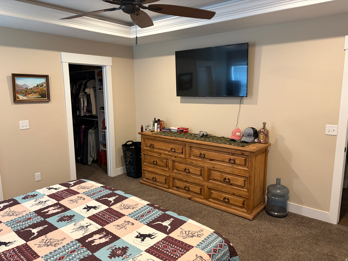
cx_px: 174
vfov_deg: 53.1
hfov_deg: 67.3
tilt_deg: -9.7
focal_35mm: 26
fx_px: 261
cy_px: 130
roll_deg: +0.1
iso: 320
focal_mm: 5.96
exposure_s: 1/60
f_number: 1.6
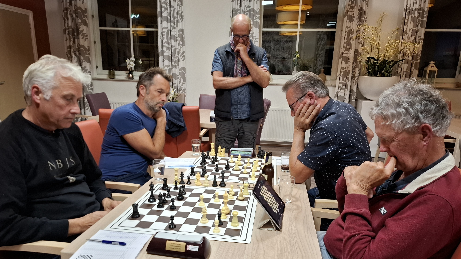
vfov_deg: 44.0
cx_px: 230
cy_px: 164
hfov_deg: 71.9
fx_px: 318
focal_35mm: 26
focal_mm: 5.54
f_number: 1.8
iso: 250
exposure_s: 1/50
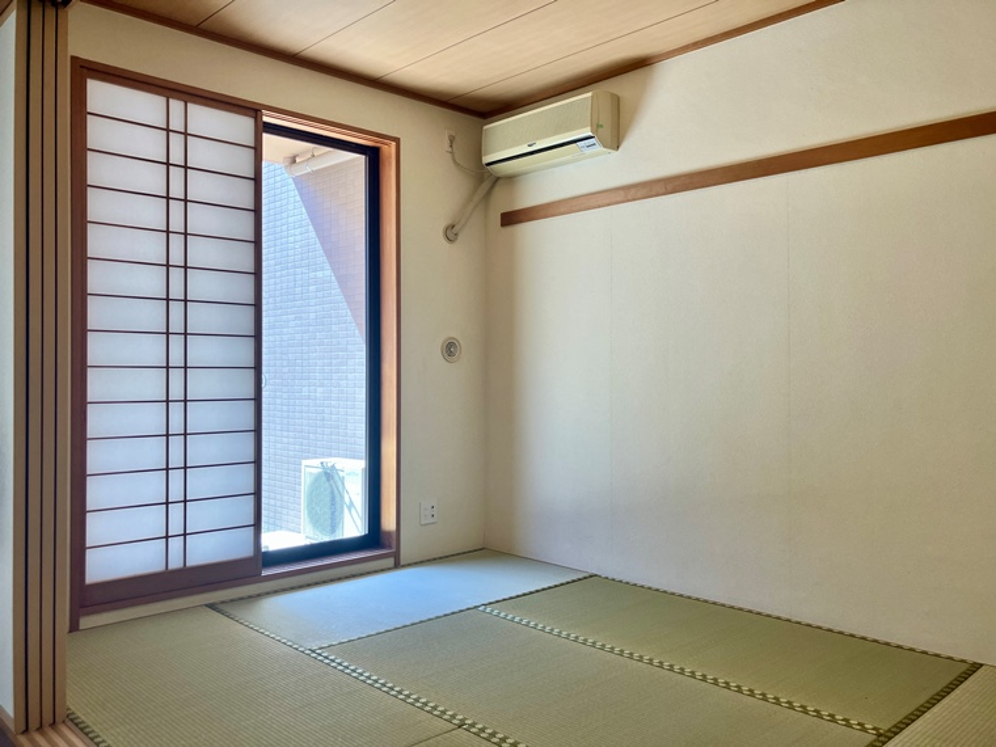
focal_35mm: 28
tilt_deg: -0.3
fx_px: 806
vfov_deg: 49.7
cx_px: 498
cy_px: 374
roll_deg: -0.4
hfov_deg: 63.4
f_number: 1.8
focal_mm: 3.99
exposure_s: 1/100
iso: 32
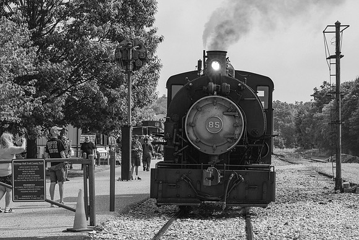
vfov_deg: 15.4
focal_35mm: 89
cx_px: 180
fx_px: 888
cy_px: 120
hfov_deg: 22.9
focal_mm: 89
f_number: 11
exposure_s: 1/100
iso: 64
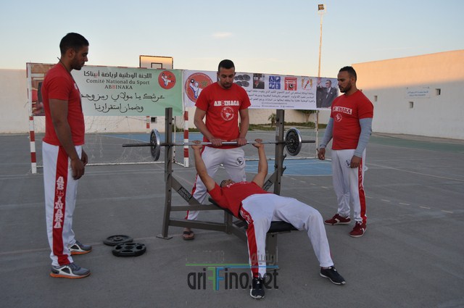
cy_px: 154
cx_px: 232
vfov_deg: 39.9
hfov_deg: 57.3
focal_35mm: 33
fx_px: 425
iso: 200
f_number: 5.6
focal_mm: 22
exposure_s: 1/125
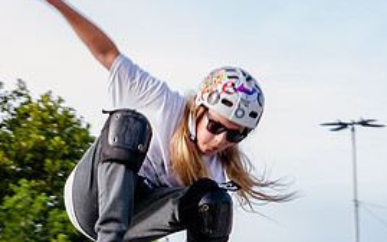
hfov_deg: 10.4
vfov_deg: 6.5
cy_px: 206
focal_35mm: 201
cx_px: 70
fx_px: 2120
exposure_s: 1/100
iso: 200
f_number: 8
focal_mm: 66
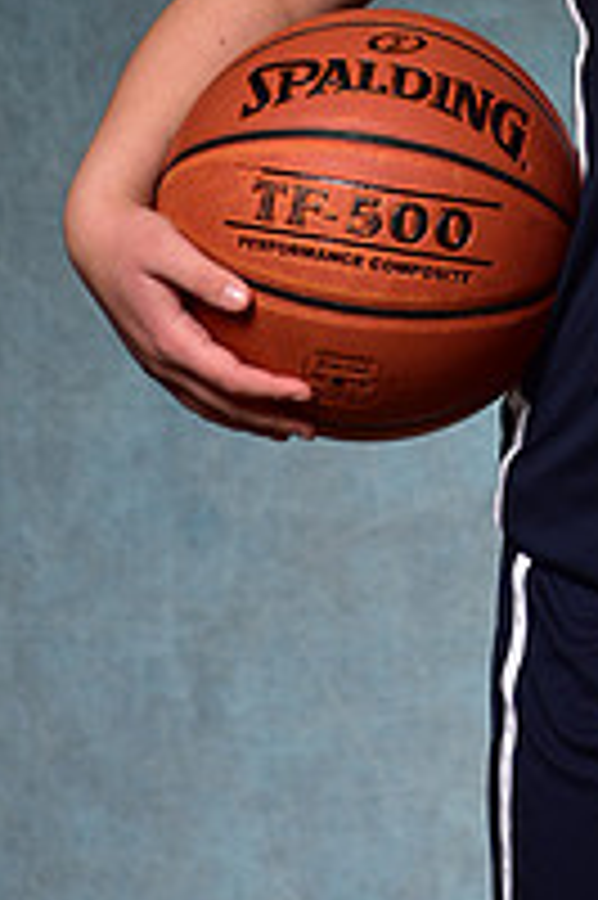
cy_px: -234
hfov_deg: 6.7
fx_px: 5066
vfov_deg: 10.0
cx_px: 744
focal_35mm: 203
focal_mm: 70
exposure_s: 1/200
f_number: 5
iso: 100
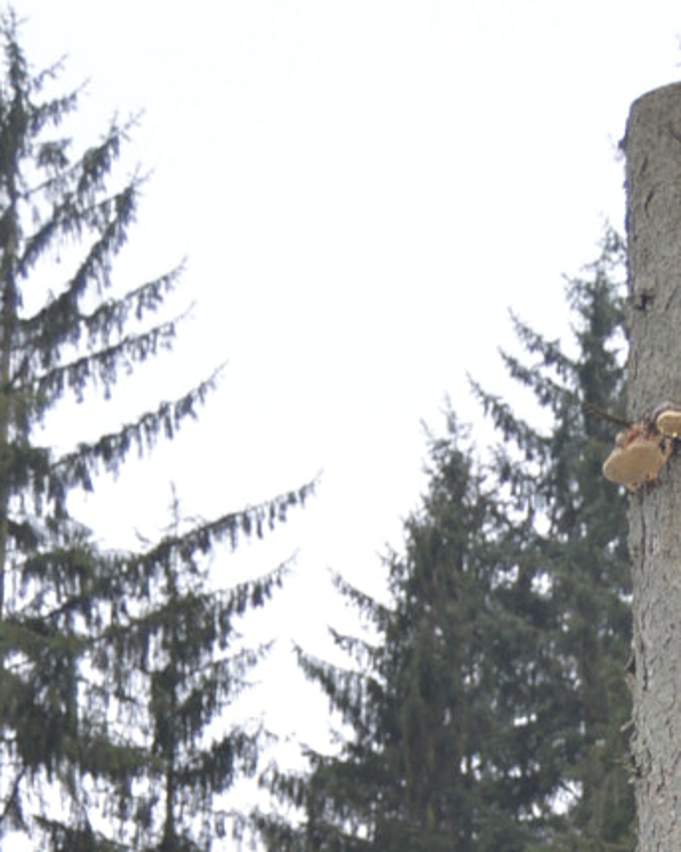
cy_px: 1559
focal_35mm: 163
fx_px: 4102
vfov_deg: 11.0
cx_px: 822
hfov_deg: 9.4
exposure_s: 1/125
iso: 180
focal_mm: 31
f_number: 4.2
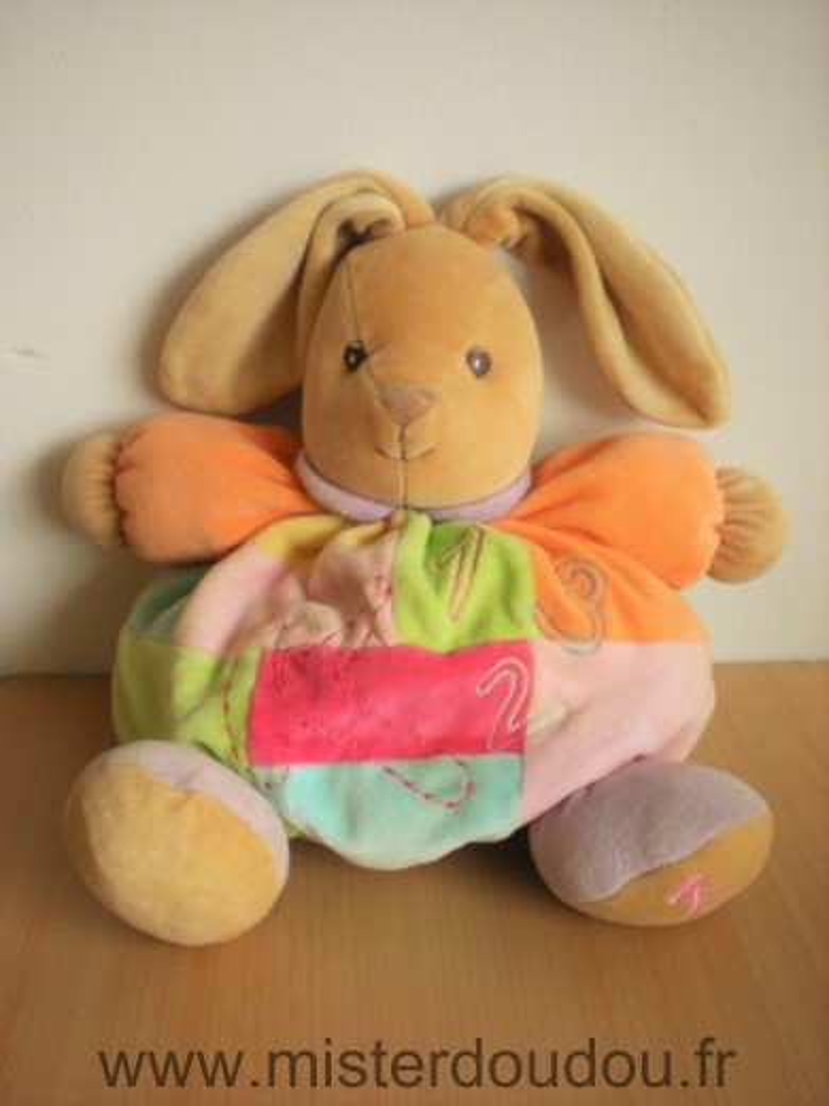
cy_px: 553
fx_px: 1213
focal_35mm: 38
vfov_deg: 49.0
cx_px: 414
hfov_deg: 37.7
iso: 200
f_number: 3.1
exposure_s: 1/49.1
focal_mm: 6.3
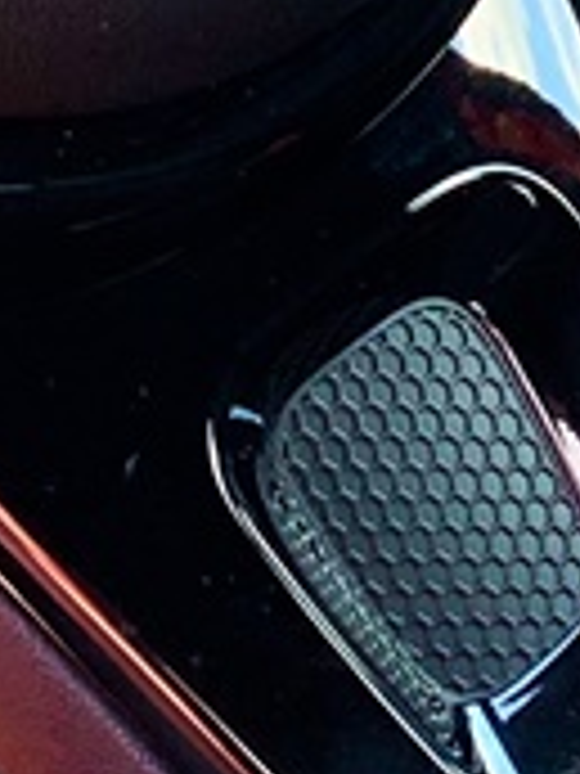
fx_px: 5071
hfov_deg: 6.5
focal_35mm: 227
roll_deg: -2.4
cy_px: -1145
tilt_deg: -27.1
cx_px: 620
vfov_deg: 8.0
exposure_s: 1/121
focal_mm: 4.25
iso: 40
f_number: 1.8
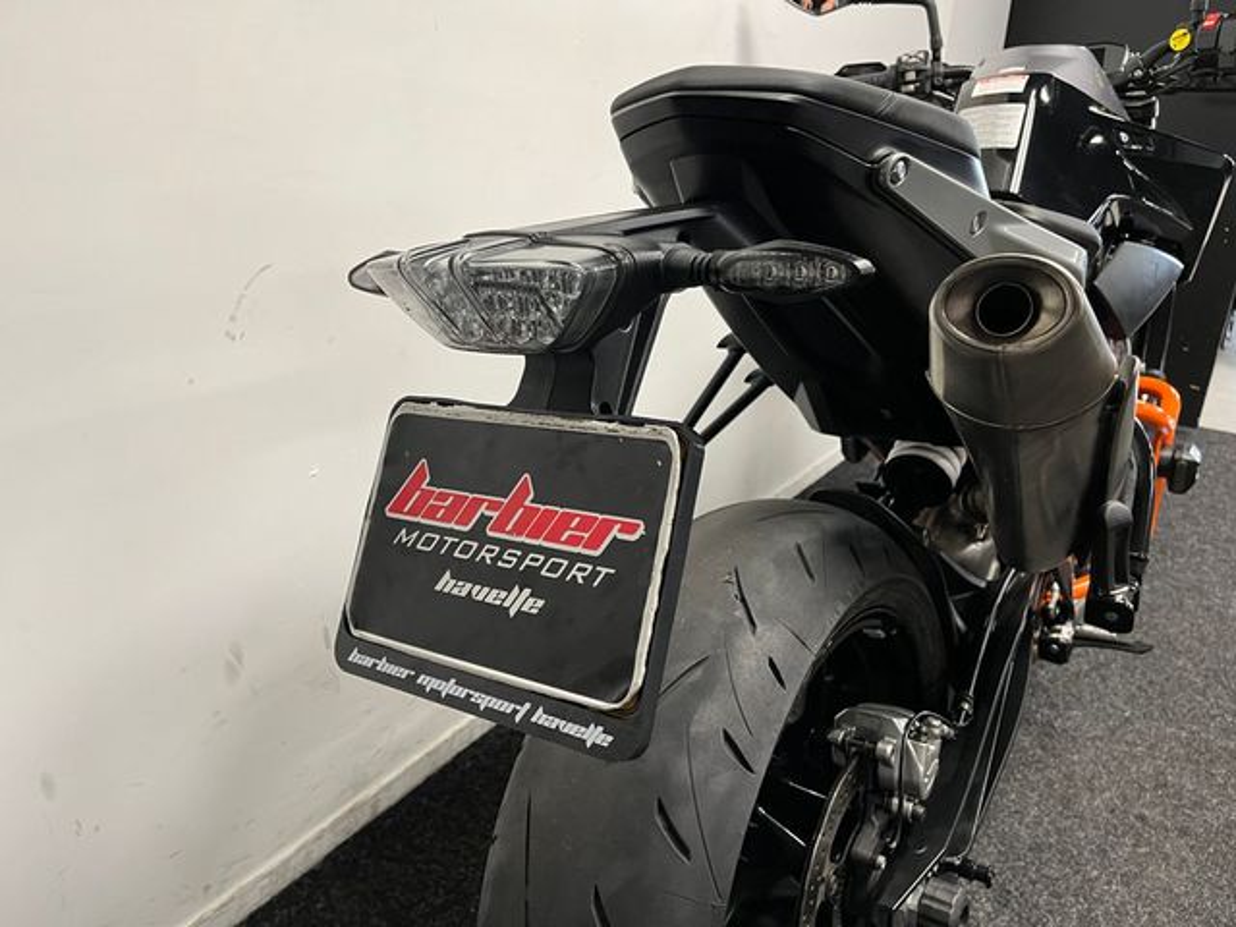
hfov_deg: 67.3
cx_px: 618
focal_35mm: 26
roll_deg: -2.5
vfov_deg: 53.1
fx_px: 928
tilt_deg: -19.8
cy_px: 464
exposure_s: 1/50
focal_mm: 5.1
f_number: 1.6
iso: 125
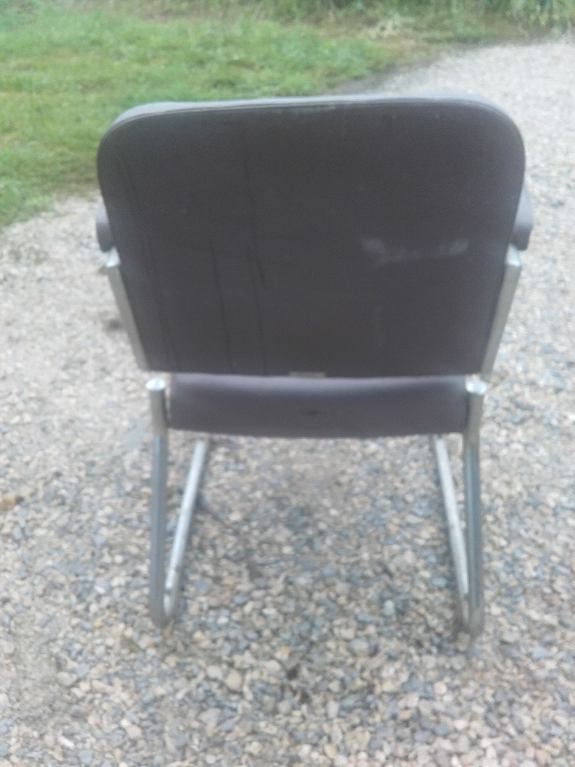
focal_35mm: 31
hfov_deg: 45.4
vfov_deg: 58.4
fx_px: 687
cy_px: 384
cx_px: 288
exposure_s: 1/50
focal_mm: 3.3
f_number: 2.2
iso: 70
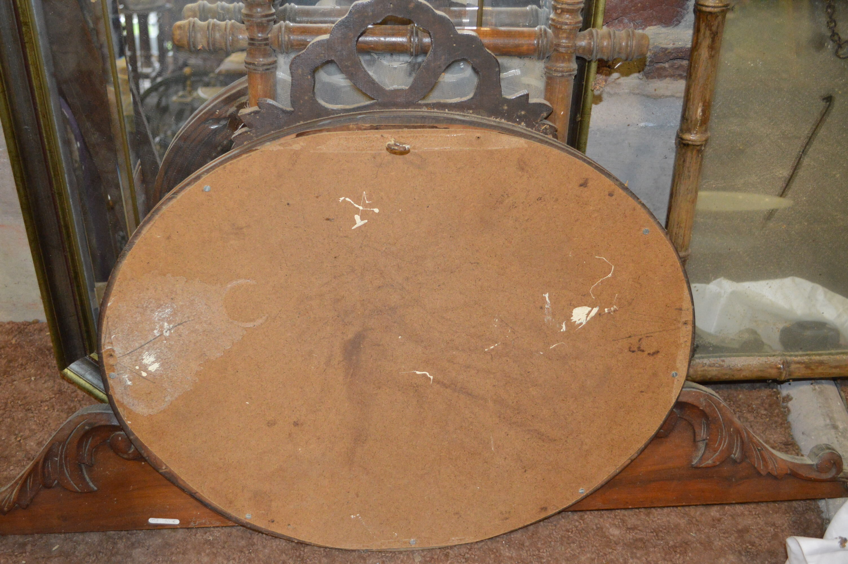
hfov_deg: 49.6
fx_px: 918
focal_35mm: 39
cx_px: 424
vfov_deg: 34.1
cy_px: 282
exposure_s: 1/60
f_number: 4.2
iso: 2000
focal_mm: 26
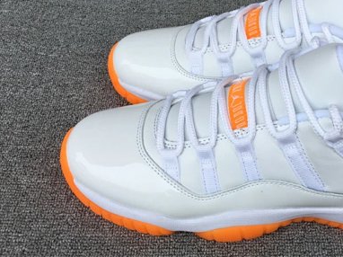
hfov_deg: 36.0
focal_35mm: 52
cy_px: 113
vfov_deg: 28.0
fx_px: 515
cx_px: 257
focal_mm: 3.3
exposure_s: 1/295
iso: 25
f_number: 2.4
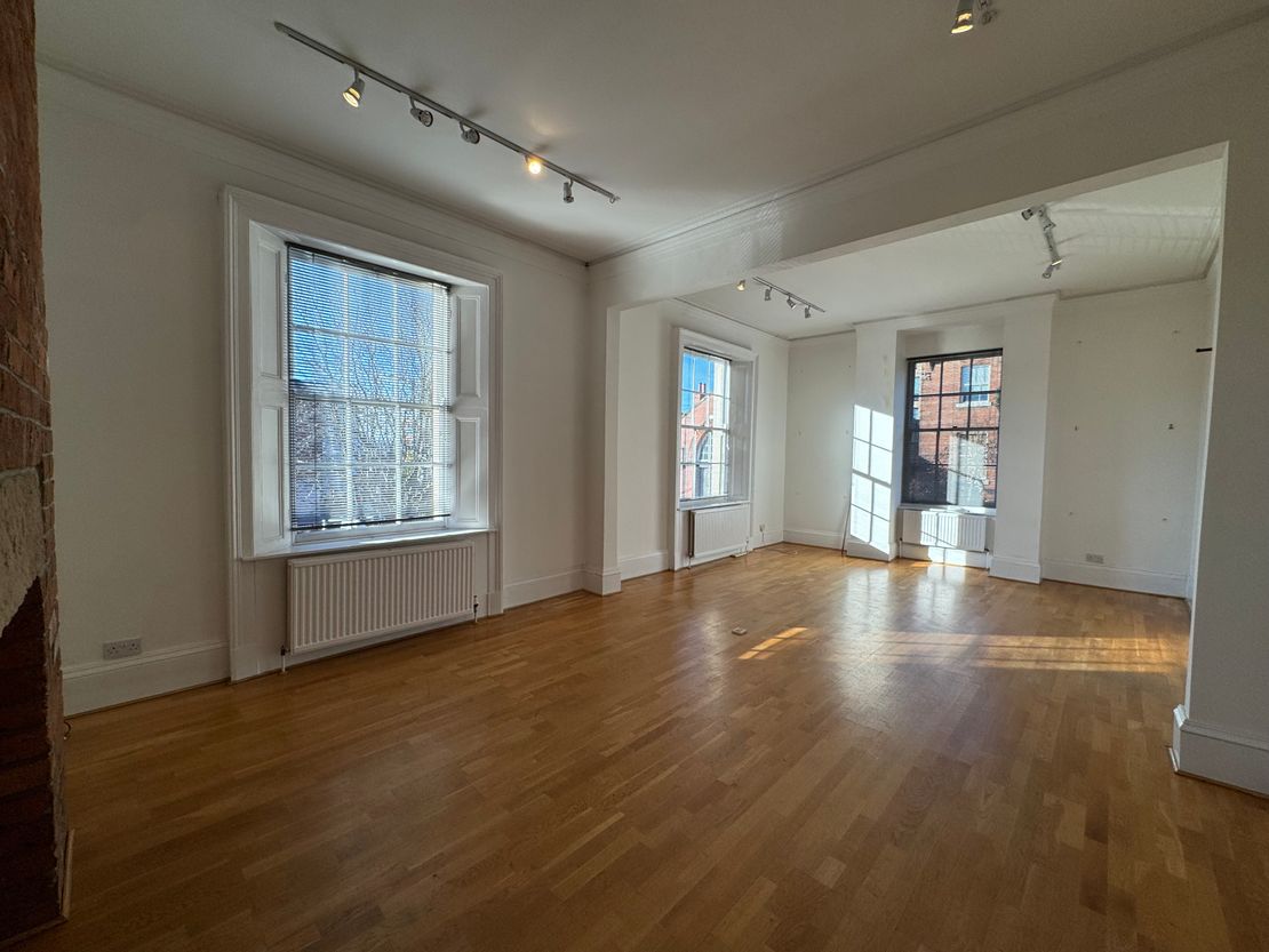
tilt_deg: -2.0
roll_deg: -1.0
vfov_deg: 85.7
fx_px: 513
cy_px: 476
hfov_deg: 102.1
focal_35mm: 14
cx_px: 634
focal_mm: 2.22
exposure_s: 1/467
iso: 40
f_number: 2.2
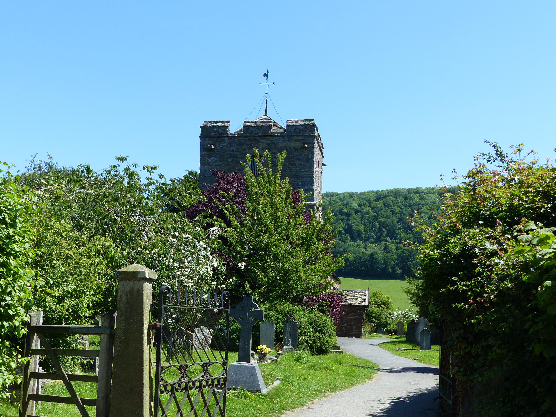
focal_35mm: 43
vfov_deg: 33.5
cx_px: 244
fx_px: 691
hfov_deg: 43.8
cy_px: 251
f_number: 4
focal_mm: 6.3
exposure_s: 1/500
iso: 100
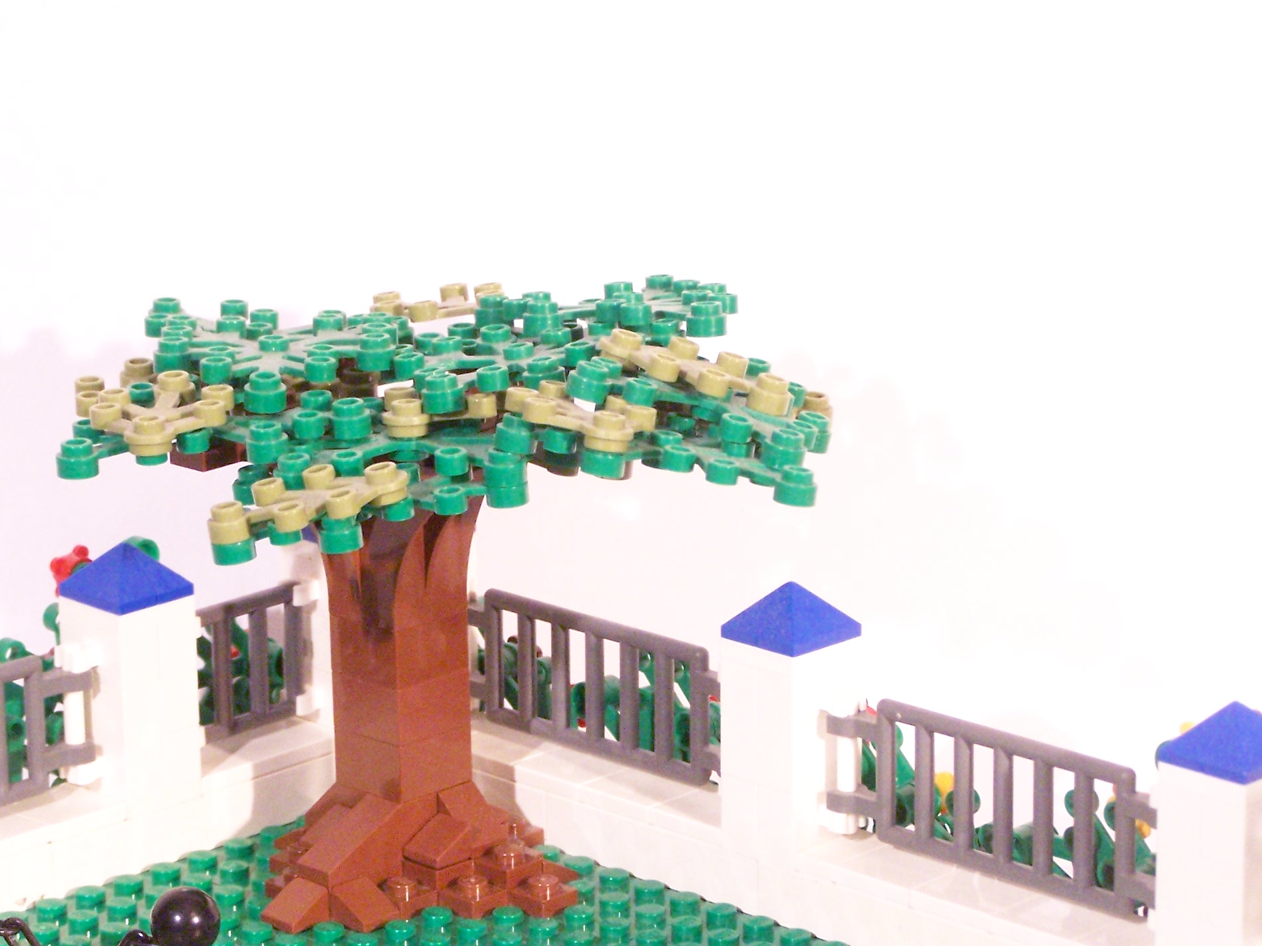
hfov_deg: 15.4
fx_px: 4667
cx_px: 548
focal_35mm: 128
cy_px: 639
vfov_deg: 11.6
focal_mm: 15.6
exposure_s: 1/8
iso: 400
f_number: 3.6
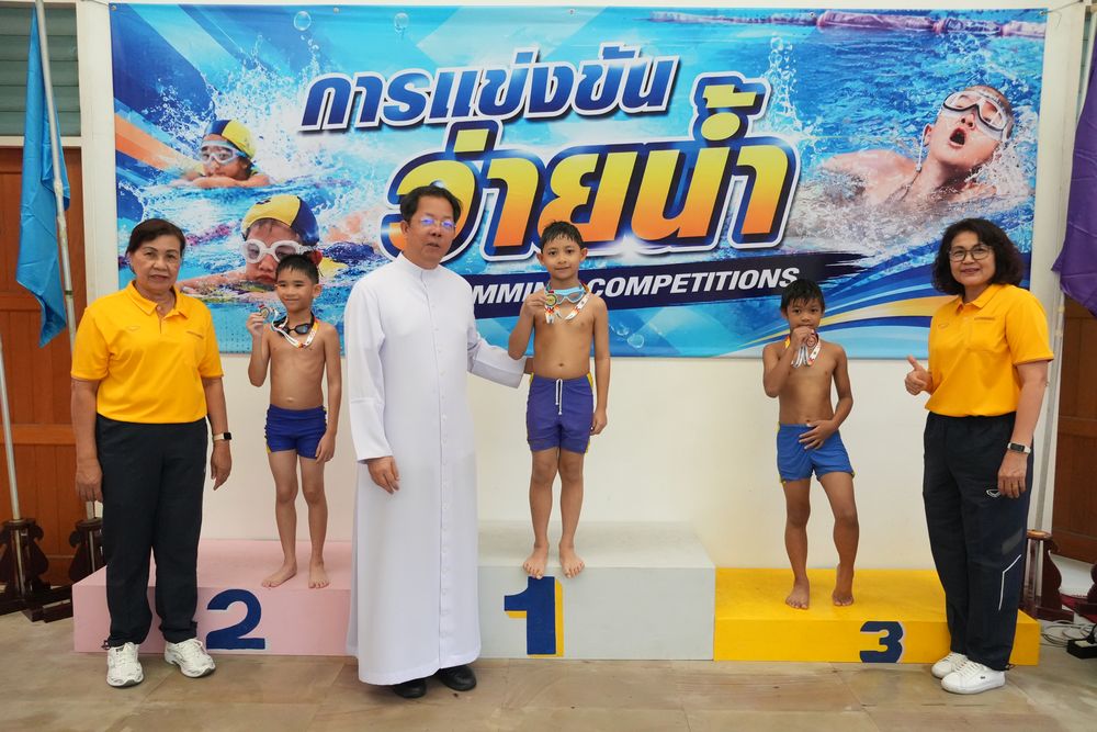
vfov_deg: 47.9
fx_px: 823
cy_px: 366
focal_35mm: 27
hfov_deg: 67.4
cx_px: 548
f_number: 5.6
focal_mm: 18
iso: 3200
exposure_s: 1/320
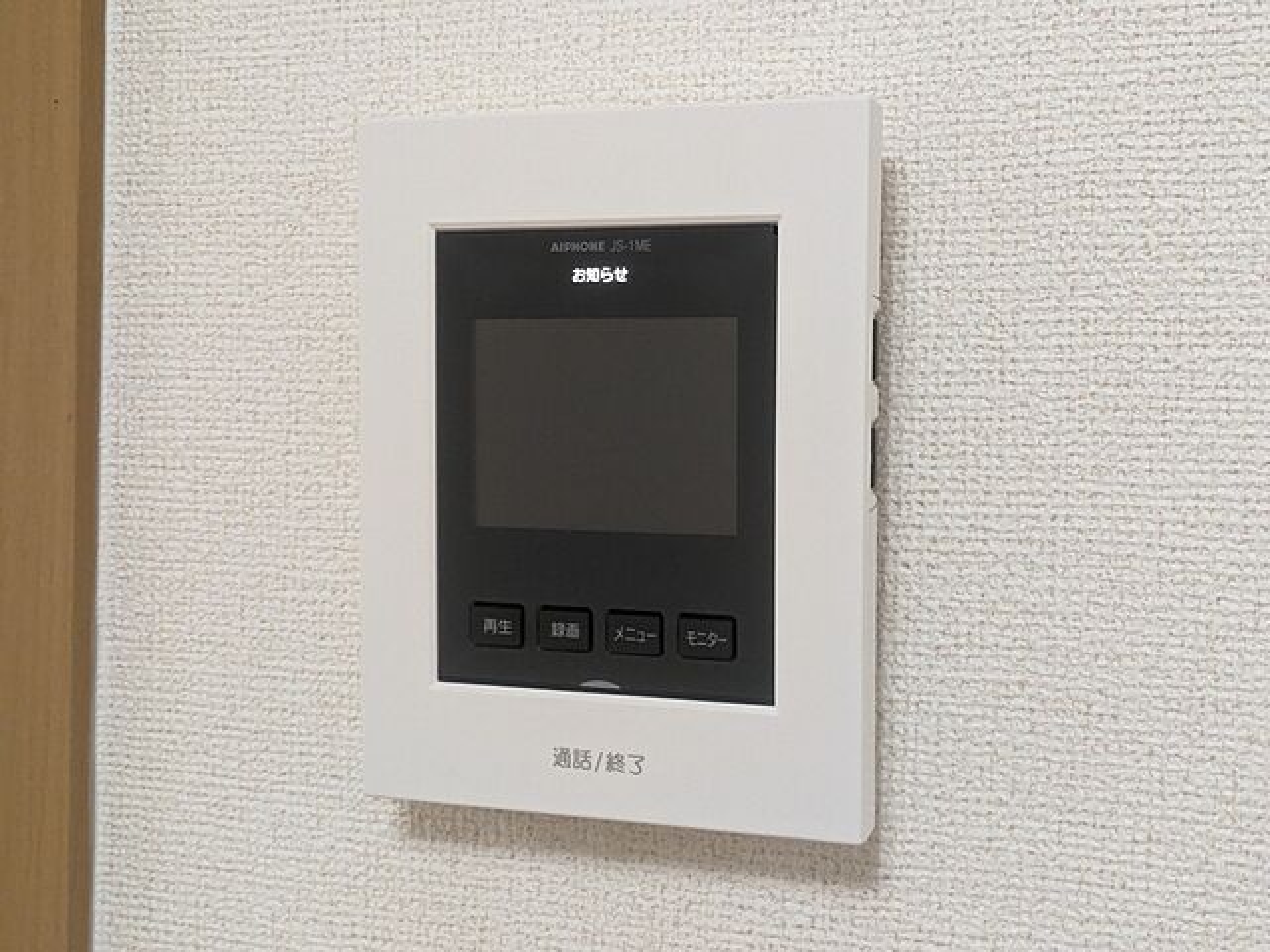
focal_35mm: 51
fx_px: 1871
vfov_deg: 28.6
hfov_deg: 37.5
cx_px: 635
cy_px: 476
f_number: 1.89
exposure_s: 1/120
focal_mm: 5.43
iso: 677
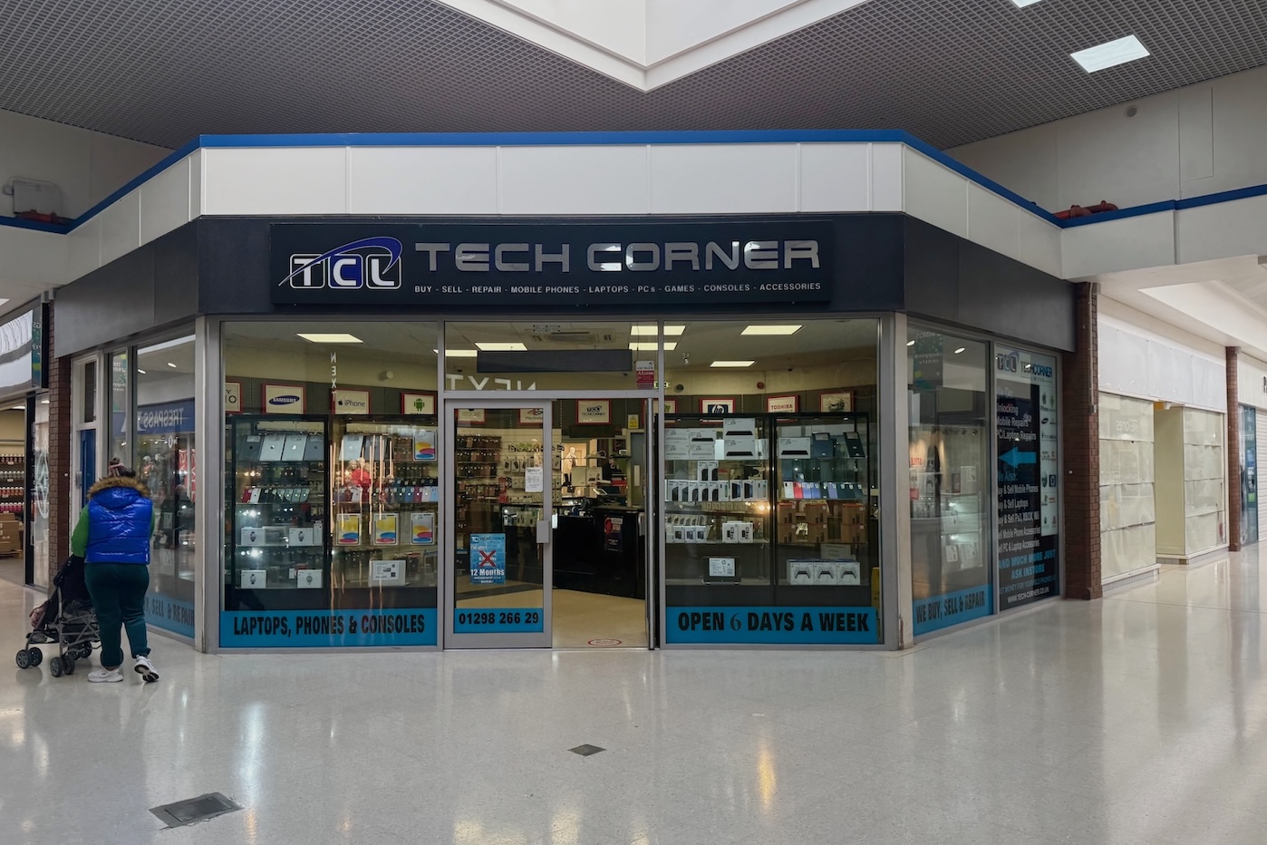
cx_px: 634
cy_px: 443
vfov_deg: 51.3
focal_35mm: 25
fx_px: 880
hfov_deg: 71.5
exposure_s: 1/160
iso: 80
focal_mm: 6.76
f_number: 1.78
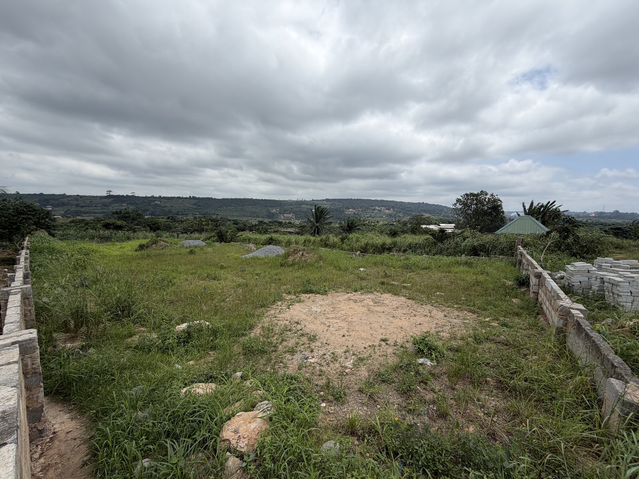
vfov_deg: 85.7
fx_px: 258
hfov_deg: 102.1
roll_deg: -2.3
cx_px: 320
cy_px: 240
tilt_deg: -6.6
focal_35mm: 14
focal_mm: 2.22
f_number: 2.2
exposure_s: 1/1189
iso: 20
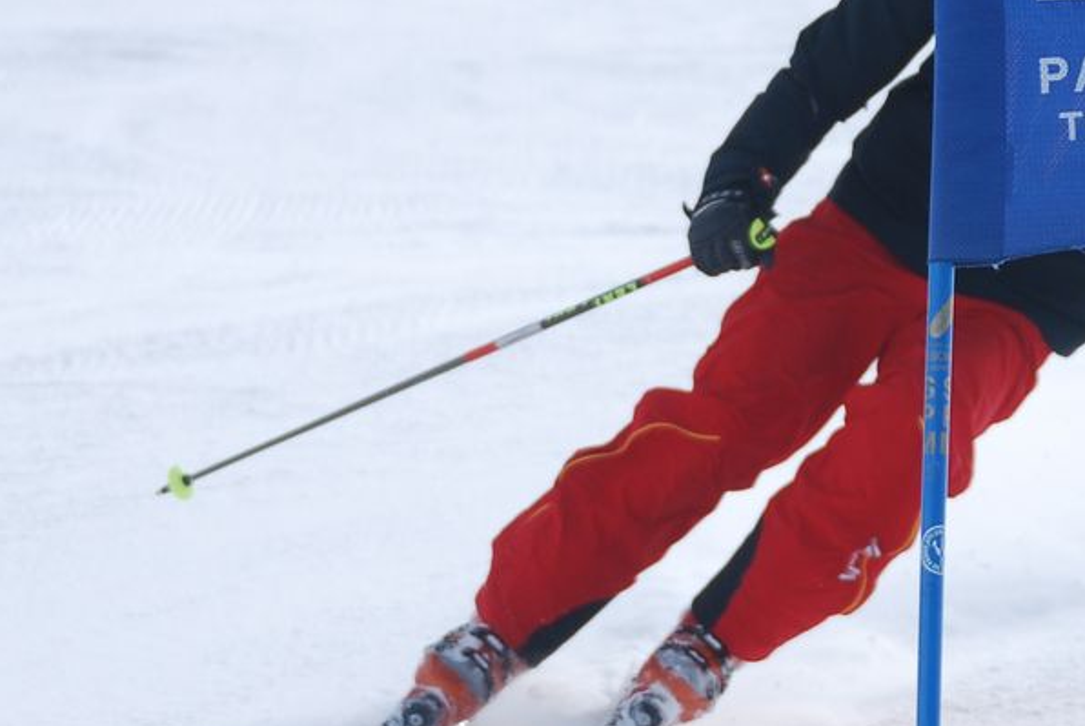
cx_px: 837
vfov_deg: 2.1
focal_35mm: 664
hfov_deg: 3.1
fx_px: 20047
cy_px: 181
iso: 125
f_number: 5.3
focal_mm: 165
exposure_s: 1/1000
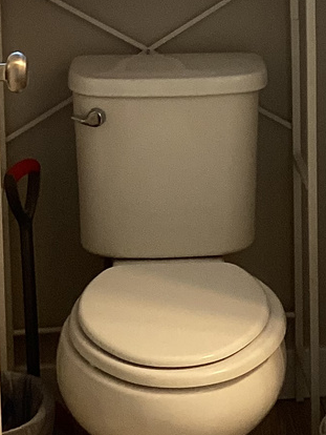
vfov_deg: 16.6
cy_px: -29
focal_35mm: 115
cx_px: 253
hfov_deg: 12.8
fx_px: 1443
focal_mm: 3.3
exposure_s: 1/50
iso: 125
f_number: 2.4
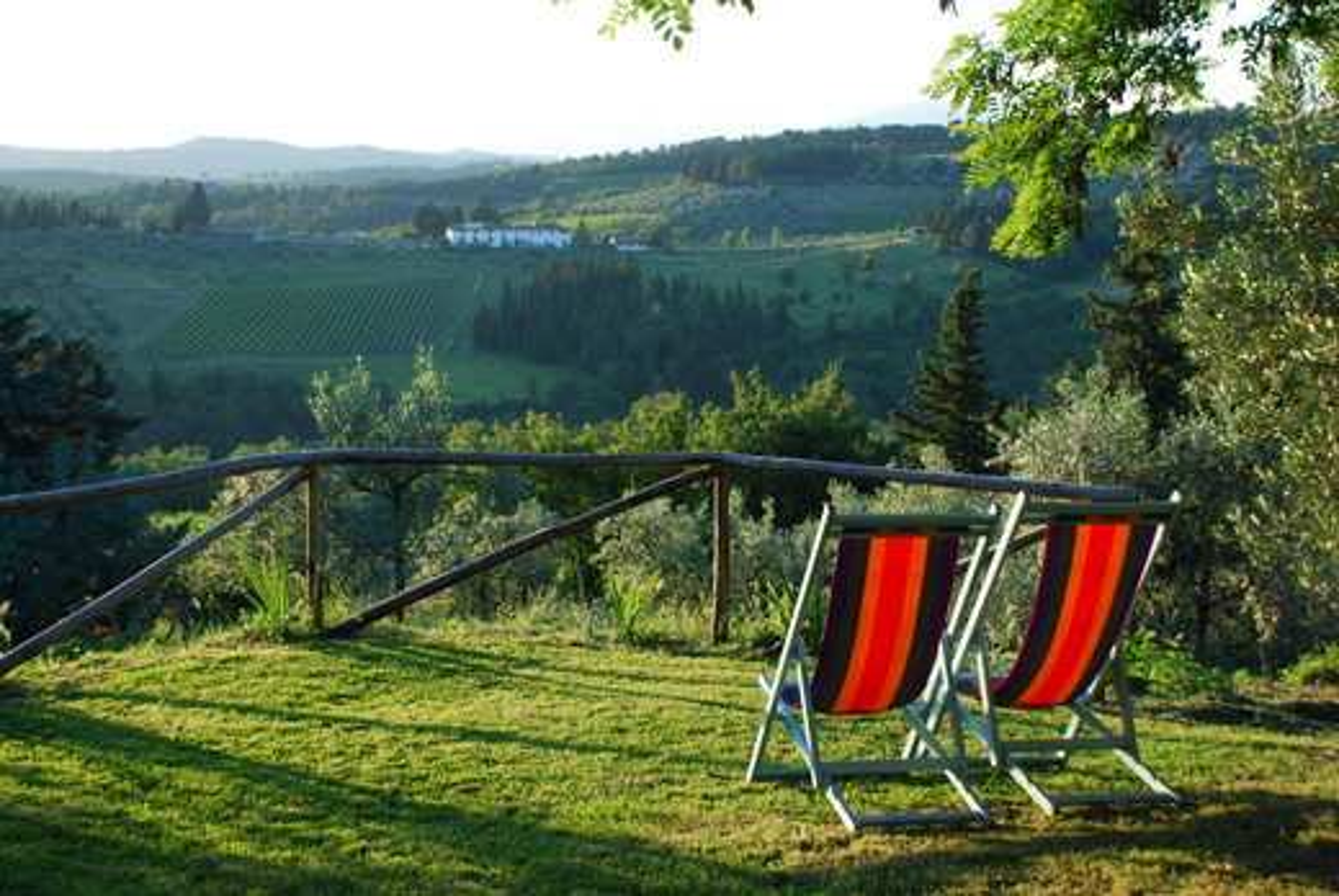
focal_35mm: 57
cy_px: 448
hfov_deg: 35.0
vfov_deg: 23.8
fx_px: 2122
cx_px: 670
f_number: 5.6
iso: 200
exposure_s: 1/125
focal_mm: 38
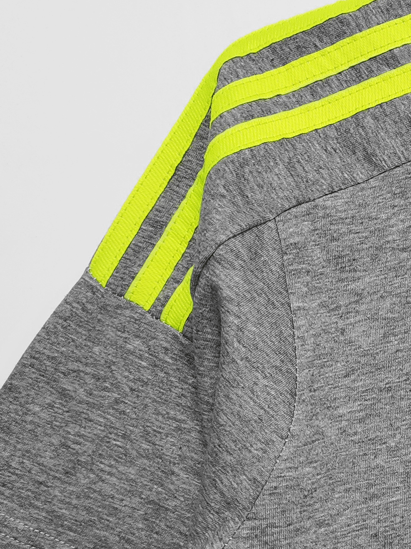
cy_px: 324
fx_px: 1441
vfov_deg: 21.5
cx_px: 721
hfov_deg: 14.4
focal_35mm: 91
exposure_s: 1/100
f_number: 1.8
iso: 64
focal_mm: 5.58
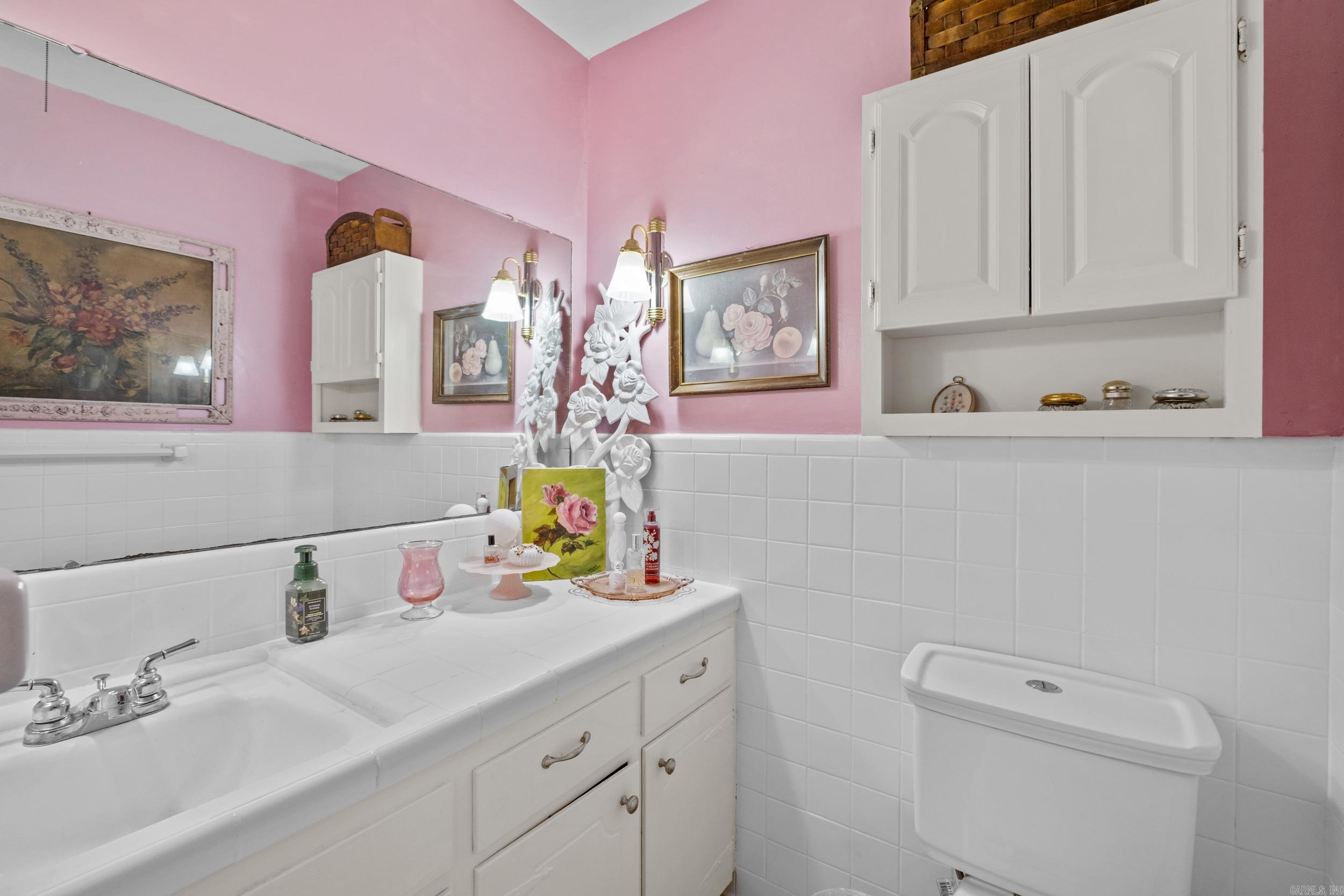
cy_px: 448
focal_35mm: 15
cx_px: 672
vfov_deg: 77.3
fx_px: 560
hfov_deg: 100.4
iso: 400
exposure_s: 1/2.5
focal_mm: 10
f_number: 7.1
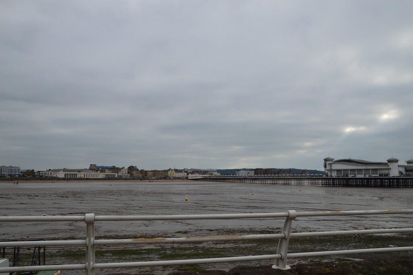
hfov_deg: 57.3
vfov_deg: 39.9
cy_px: 138
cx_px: 206
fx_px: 378
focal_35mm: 33
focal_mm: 22
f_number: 11
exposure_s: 1/400
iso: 400
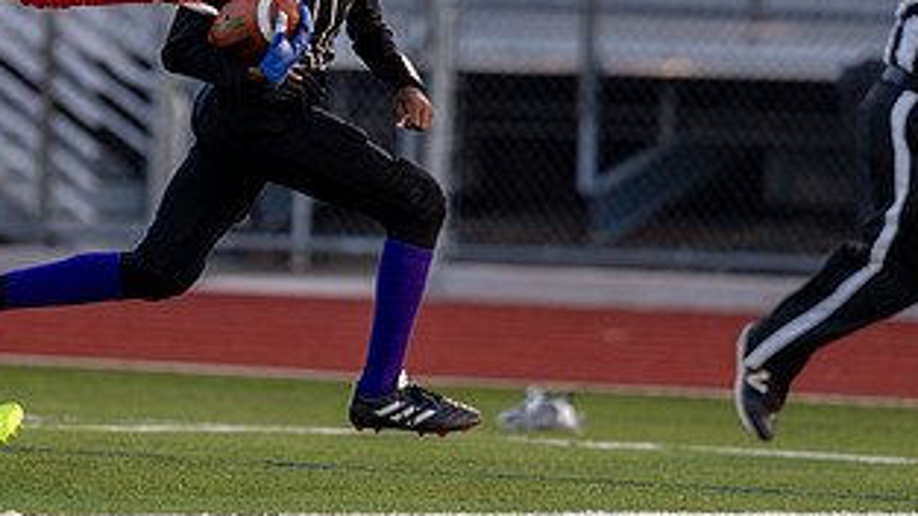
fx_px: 10831
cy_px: 27
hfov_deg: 4.9
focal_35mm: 445
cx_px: 253
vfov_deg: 2.7
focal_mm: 200
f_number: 2.8
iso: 800
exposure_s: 1/1250
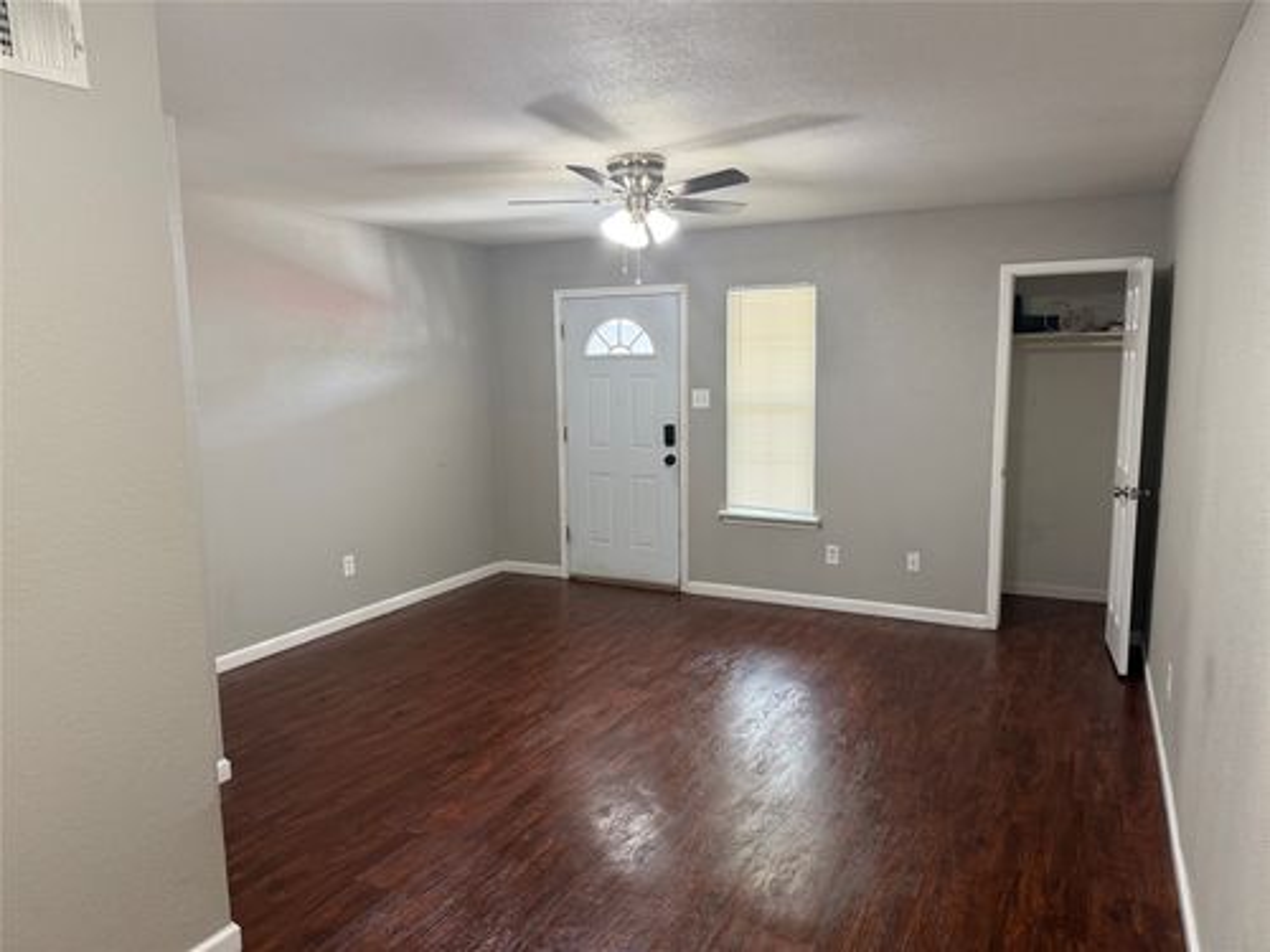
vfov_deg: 56.8
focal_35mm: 24
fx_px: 881
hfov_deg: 71.6
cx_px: 635
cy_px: 476
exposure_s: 1/63
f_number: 1.78
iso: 200
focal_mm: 6.76
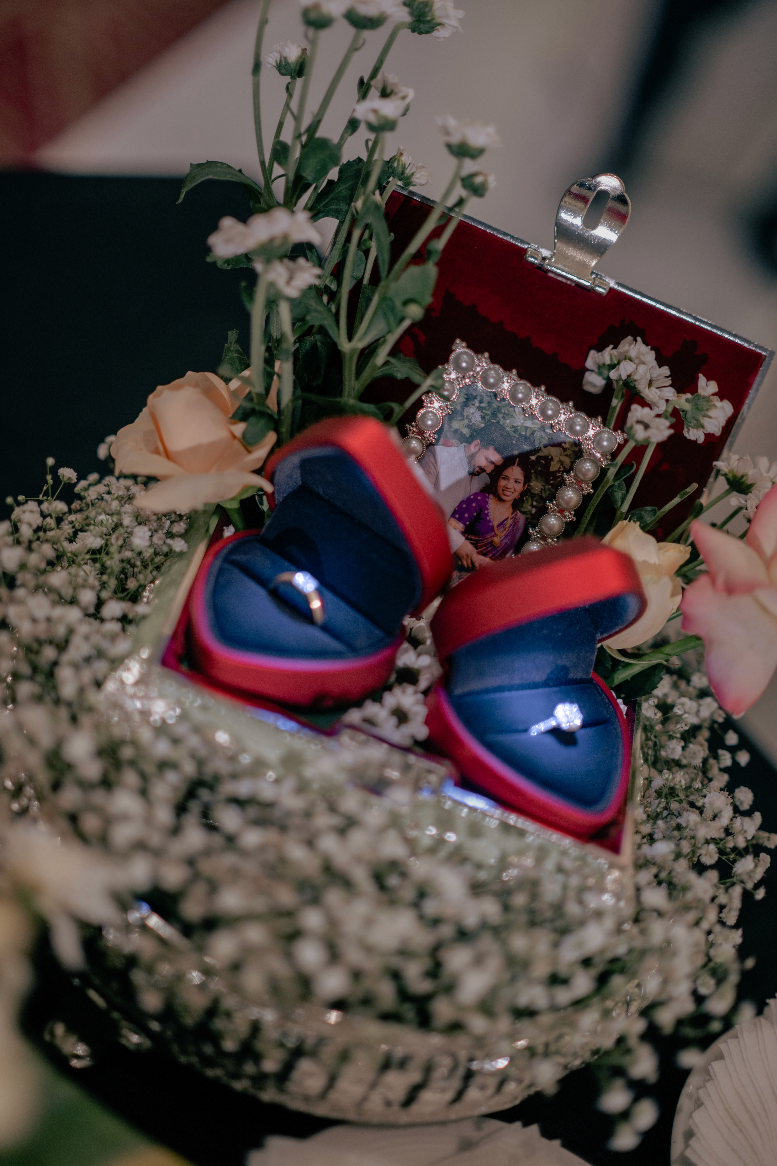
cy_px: 583
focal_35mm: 50
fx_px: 1619
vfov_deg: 39.6
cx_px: 388
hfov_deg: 27.0
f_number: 1.4
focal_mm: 50
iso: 160
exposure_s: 1/800
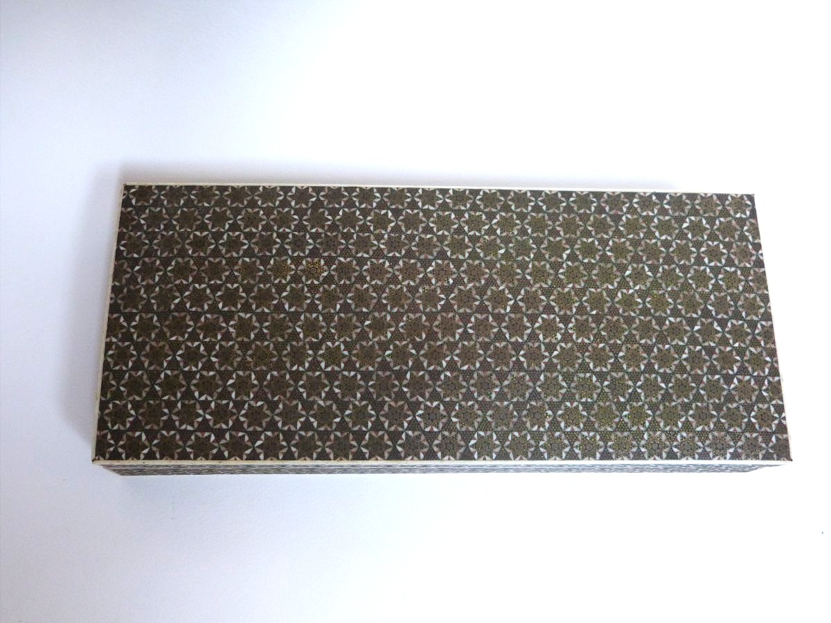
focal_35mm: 34
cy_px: 312
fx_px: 816
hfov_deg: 54.0
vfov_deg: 41.8
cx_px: 416
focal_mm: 6.1
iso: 400
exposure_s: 1/60
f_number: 3
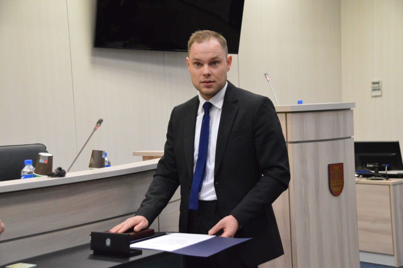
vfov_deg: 20.6
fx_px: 738
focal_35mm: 66
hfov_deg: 30.5
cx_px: 202
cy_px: 134
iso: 6400
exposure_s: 1/160
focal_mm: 44
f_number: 6.3
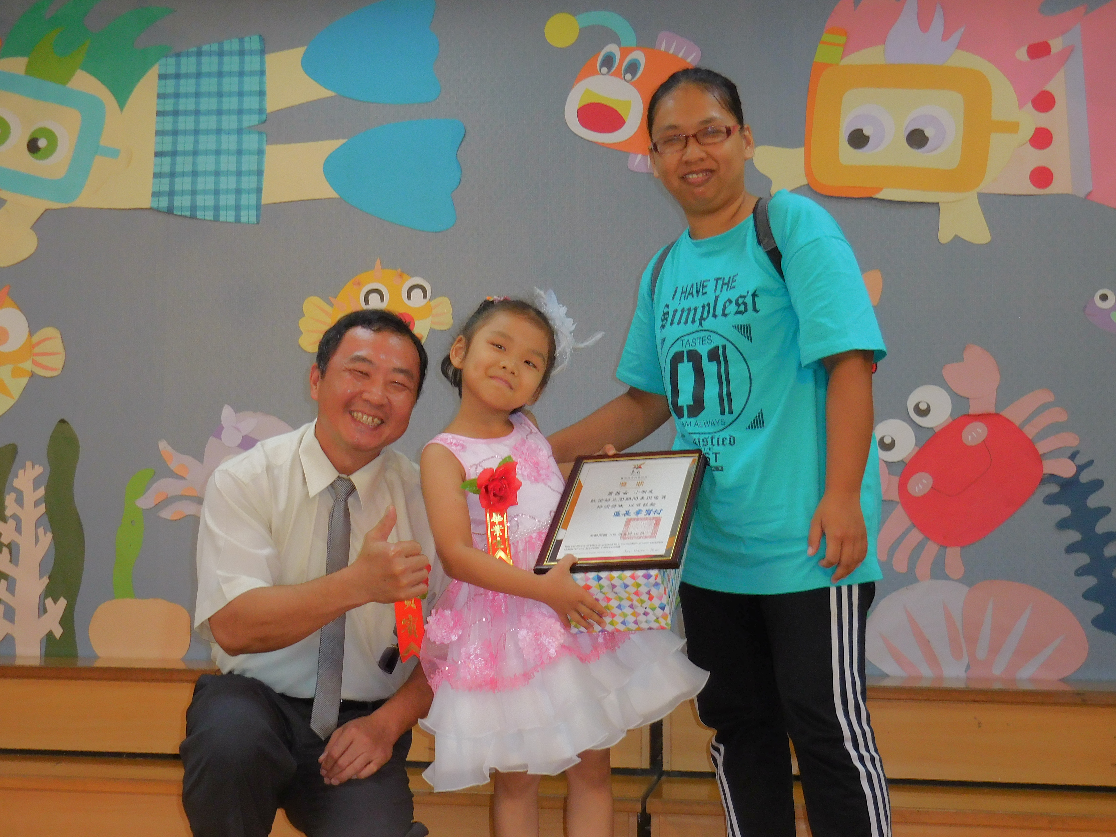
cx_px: 558
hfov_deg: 42.1
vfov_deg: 32.2
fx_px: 1451
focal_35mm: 45
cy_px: 418
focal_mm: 8.1
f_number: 4.2
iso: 220
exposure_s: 1/60
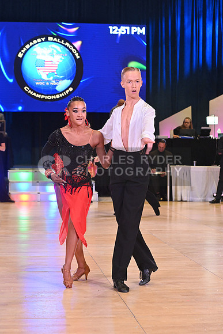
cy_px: 167
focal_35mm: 85
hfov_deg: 16.1
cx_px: 112
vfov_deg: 23.9
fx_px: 789
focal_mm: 85
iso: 4000
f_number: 6.3
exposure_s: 1/400
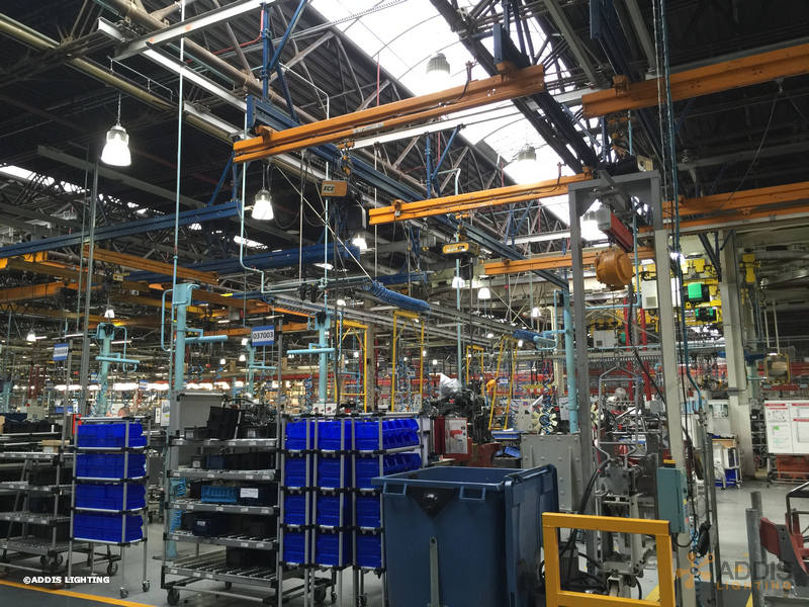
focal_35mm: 29
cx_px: 404
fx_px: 678
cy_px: 304
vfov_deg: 48.2
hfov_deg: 61.7
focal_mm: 4.15
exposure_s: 1/33
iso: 64
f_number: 2.2
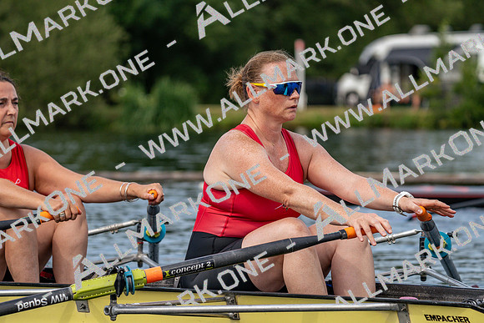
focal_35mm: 209
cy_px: 162
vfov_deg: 6.6
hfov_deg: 9.8
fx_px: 2810
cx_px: 242
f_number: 5.6
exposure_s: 1/1600
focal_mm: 209
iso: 400
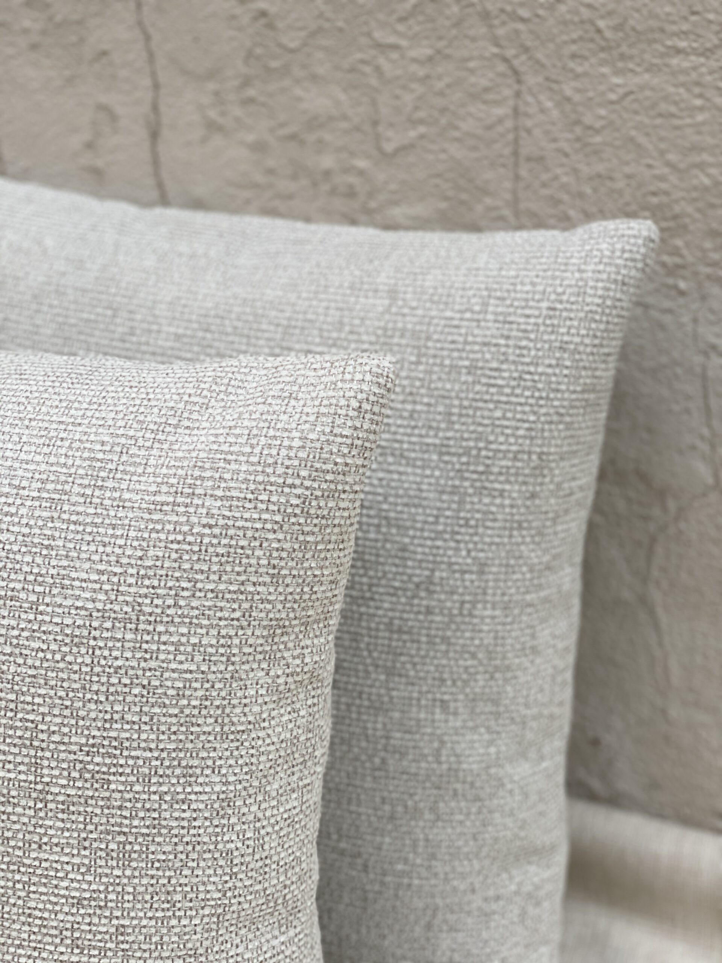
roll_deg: +1.2
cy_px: 482
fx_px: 1446
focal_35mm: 52
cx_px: 361
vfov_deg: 36.8
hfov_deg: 28.0
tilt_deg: -27.3
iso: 64
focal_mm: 6
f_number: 2
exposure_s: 1/122
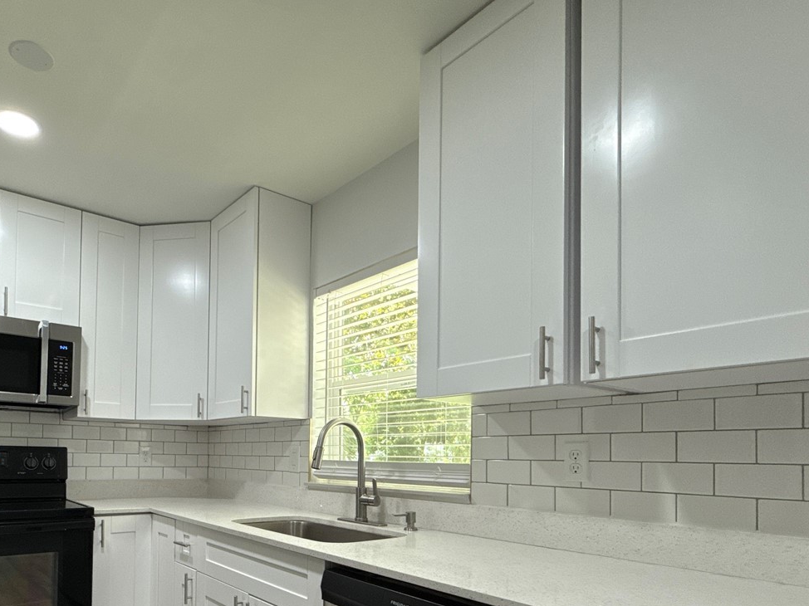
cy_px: 445
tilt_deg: +1.8
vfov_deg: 56.3
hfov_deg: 72.2
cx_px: 283
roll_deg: -0.7
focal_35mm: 23
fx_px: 537
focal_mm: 2.22
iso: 160
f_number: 2.2
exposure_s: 1/120
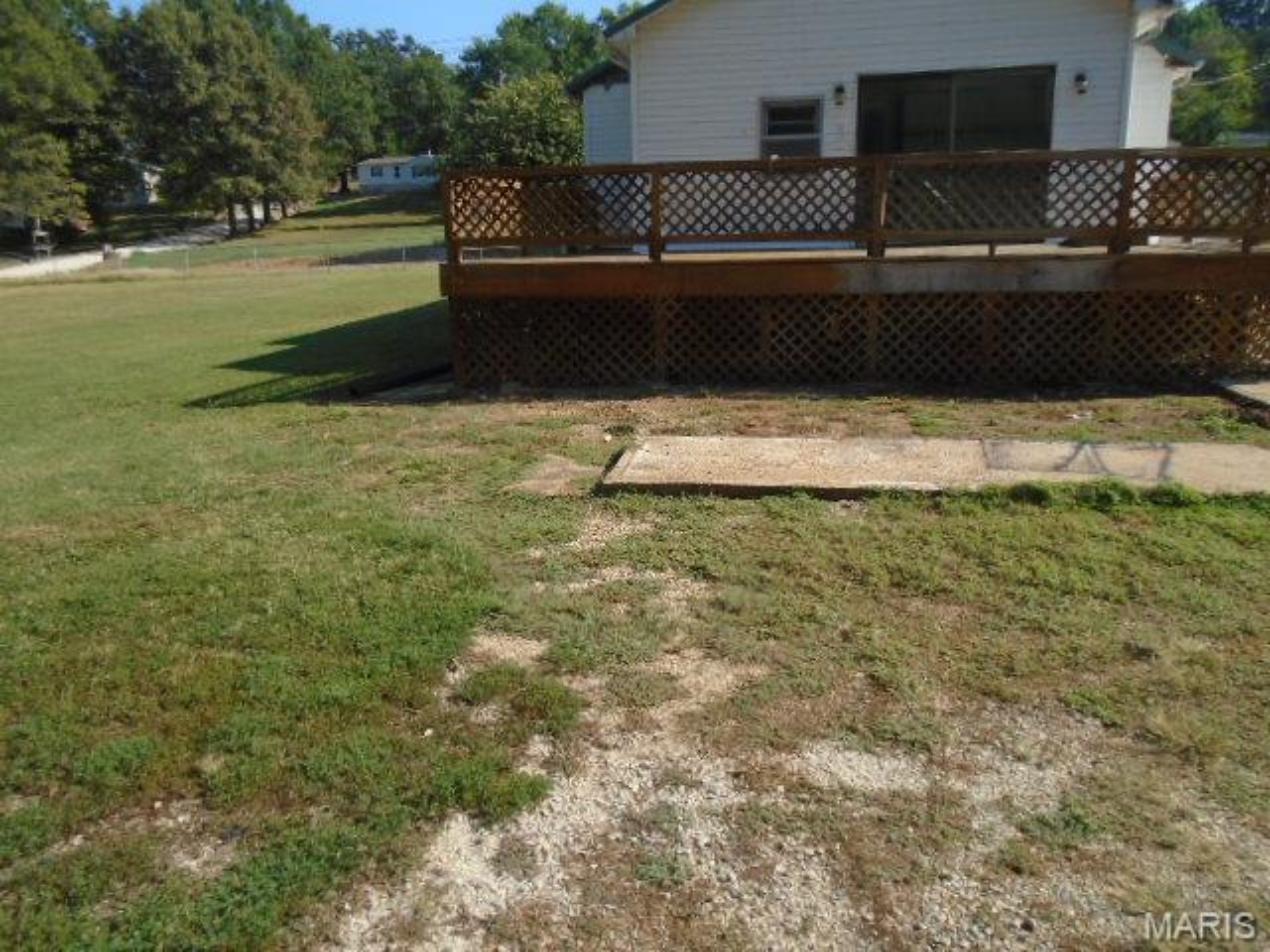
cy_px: 476
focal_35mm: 26
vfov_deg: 53.1
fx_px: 954
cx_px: 635
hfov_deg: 67.3
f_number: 3.2
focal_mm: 4.6
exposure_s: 1/800
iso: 100
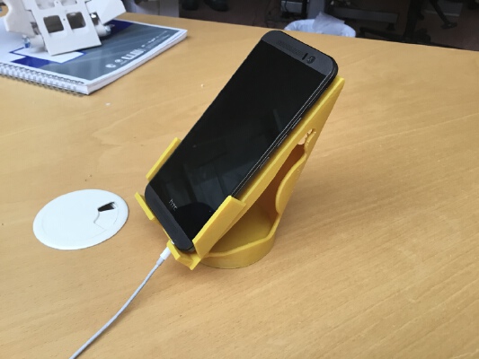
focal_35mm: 31
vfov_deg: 45.5
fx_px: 429
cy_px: 180
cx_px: 240
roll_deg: -2.2
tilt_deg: -37.6
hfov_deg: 58.3
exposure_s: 1/33
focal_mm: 3.3
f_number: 2.4
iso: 32
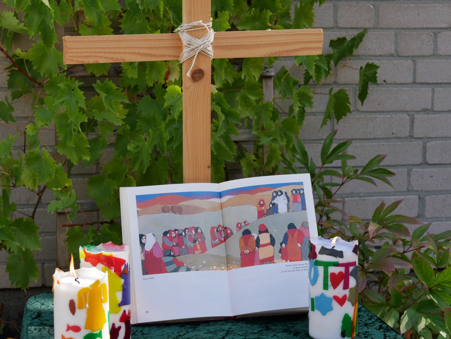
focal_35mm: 74
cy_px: 169
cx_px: 216
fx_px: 965
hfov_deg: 26.3
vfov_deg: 19.9
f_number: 6.3
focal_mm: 34
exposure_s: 1/200
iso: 200
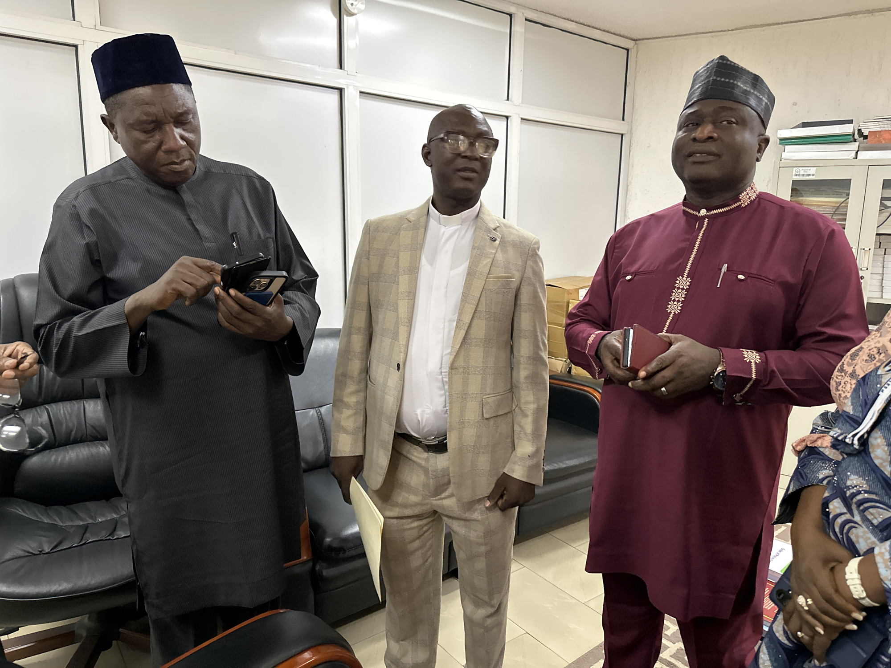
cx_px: 446
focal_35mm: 24
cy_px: 334
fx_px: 618
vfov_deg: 56.8
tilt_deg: -9.2
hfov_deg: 71.6
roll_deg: -0.7
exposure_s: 1/50
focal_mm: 6.86
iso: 800
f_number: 1.78
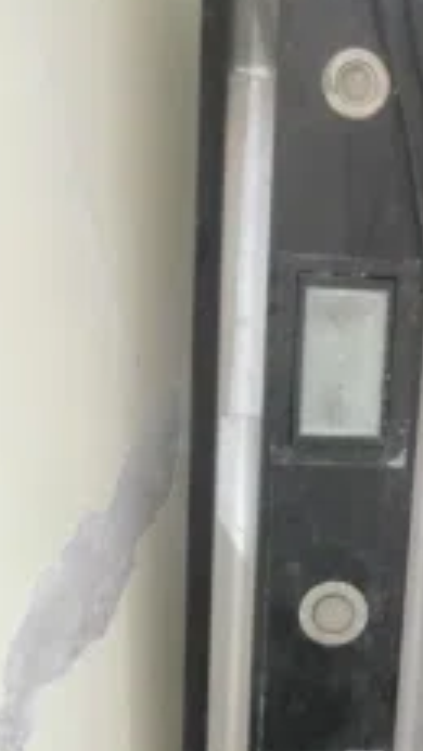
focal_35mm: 49
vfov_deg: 41.7
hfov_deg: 23.9
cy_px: 484
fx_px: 977
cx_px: 358
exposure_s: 1/33.3
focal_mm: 3.96
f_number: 1.8
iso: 125
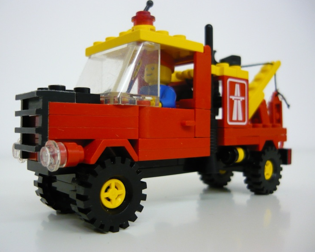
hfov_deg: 51.5
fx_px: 326
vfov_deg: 42.2
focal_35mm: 35
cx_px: 148
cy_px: 126
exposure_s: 1/30
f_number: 2.8
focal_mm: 5.5
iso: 320
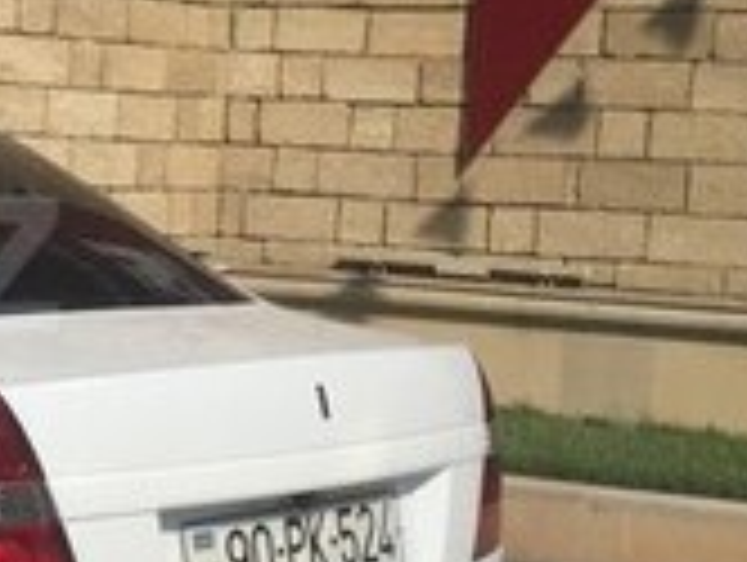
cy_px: 263
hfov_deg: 15.6
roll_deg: -2.6
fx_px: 2485
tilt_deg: -3.4
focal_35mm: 115
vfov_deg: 12.9
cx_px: -400
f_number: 2.2
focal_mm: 4.15
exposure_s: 1/6623
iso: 32
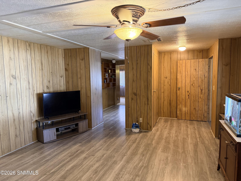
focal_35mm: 24
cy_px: 90
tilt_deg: -5.5
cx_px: 120
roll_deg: +1.3
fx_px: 167
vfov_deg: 56.8
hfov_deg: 71.6
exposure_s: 1/60
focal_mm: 6.76
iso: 500
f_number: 1.78
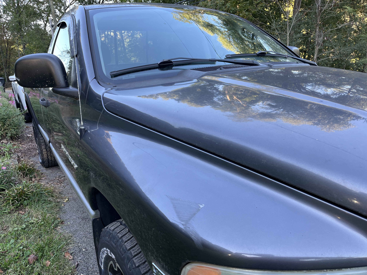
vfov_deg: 53.1
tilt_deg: -16.0
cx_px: 184
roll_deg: +6.3
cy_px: 138
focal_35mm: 26
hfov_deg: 67.3
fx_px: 276
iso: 40
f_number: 1.6
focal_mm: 5.1
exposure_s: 1/122
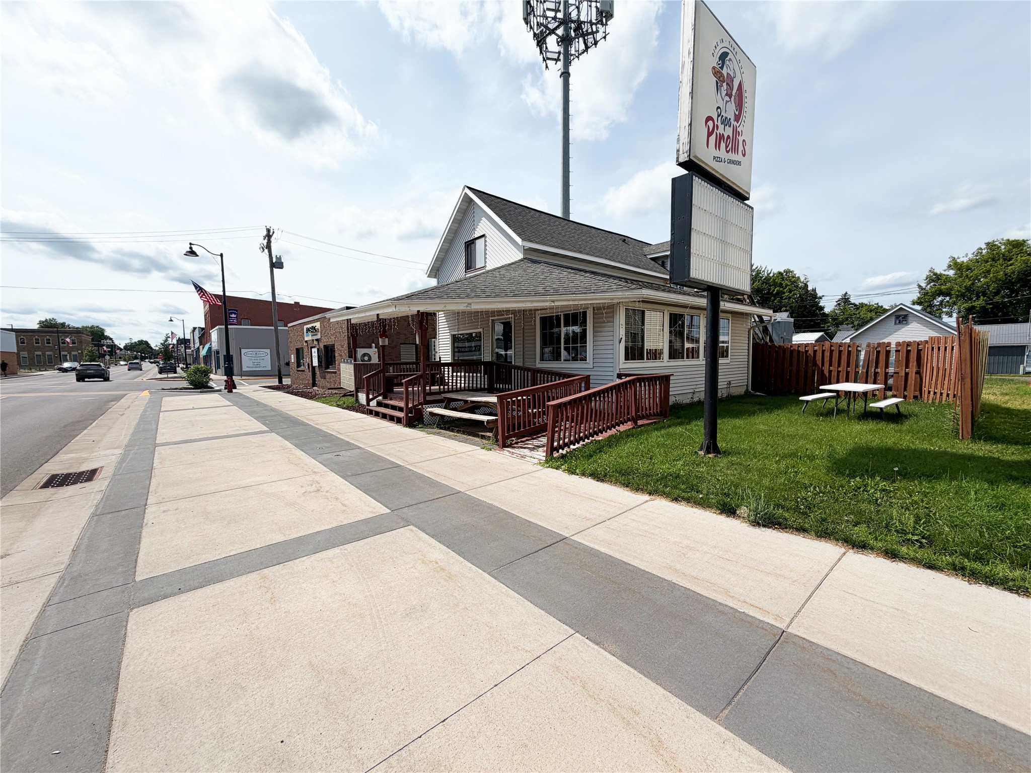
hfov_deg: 102.1
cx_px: 516
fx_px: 417
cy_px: 386
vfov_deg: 85.7
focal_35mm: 14
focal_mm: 2.22
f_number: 2.2
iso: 20
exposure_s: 1/1656
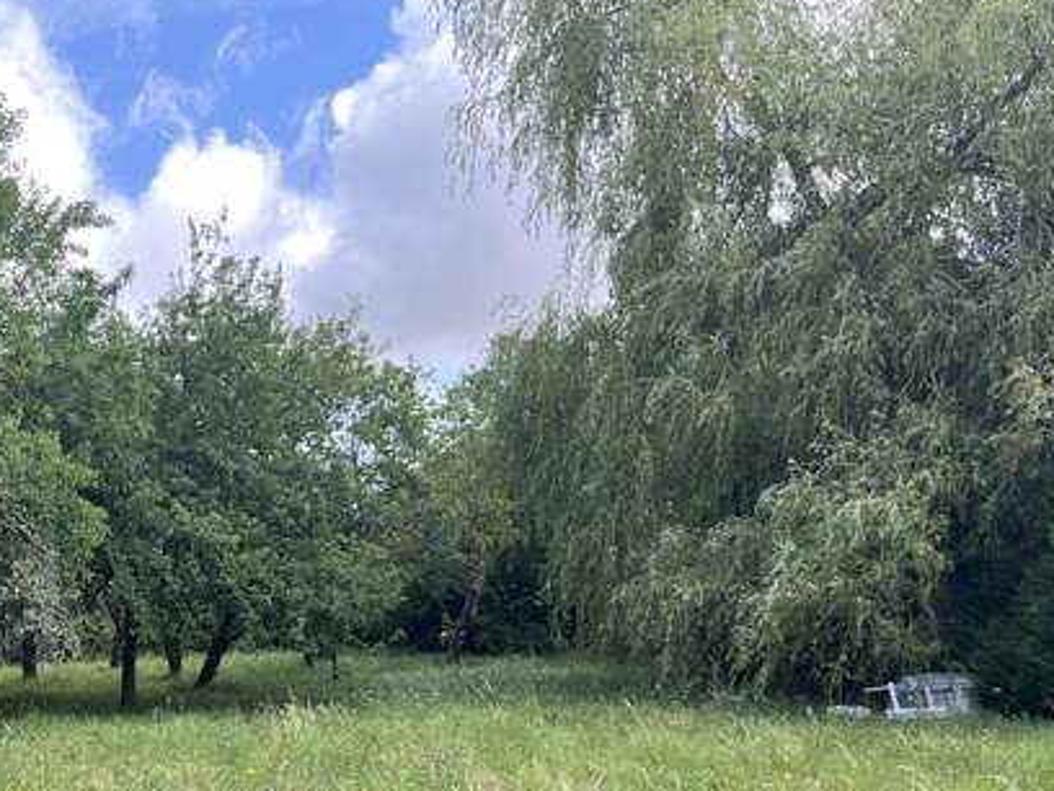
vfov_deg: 27.5
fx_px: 1553
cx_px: 194
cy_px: 716
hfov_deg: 36.1
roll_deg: +2.3
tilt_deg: +1.5
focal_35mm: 51
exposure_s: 1/608
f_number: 1.6
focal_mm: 5.1
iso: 50
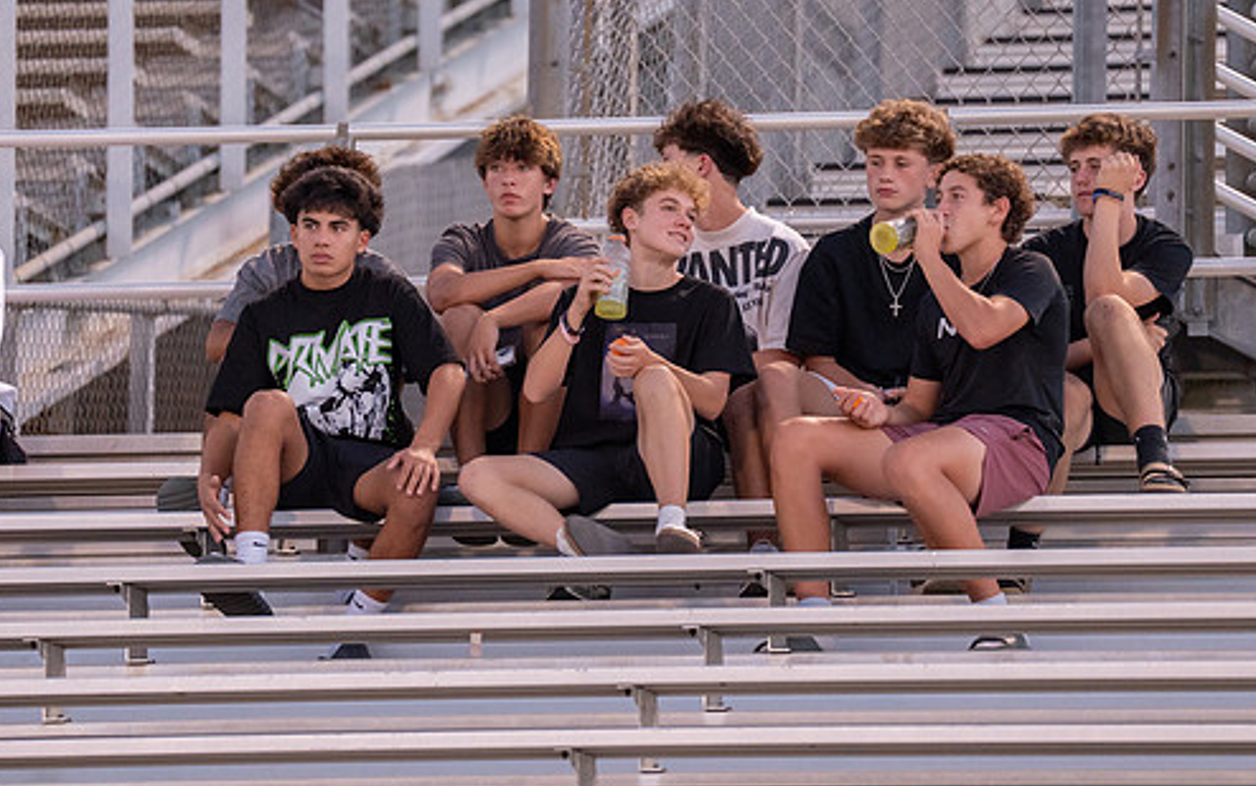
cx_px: 605
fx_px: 11401
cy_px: 304
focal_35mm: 333
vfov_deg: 3.9
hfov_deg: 6.3
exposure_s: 1/500
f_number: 2.8
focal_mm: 200
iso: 1600
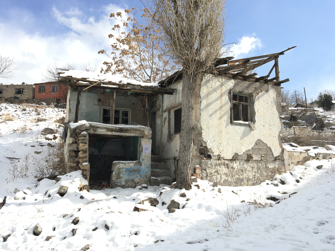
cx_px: 168
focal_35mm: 29
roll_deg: +0.3
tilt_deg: +11.2
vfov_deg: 48.2
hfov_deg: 61.7
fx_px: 281
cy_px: 126
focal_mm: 4.15
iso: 25
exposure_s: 1/1282
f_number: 2.2
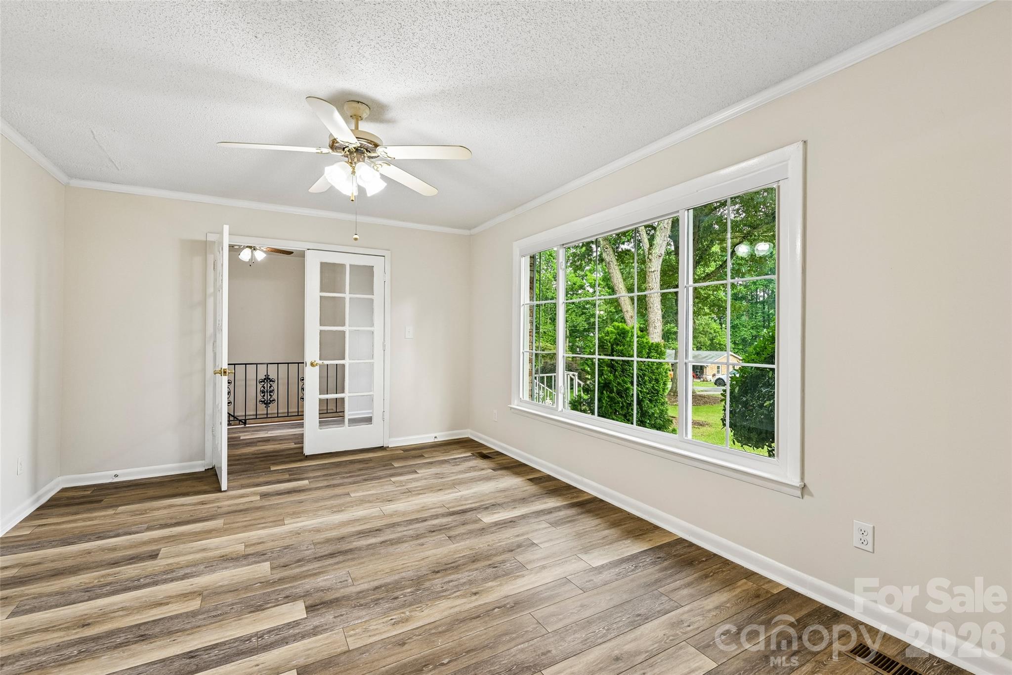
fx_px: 436
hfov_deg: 98.5
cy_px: 338
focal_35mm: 16
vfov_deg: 75.5
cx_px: 506
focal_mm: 15.5
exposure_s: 1/15
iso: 220
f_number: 8
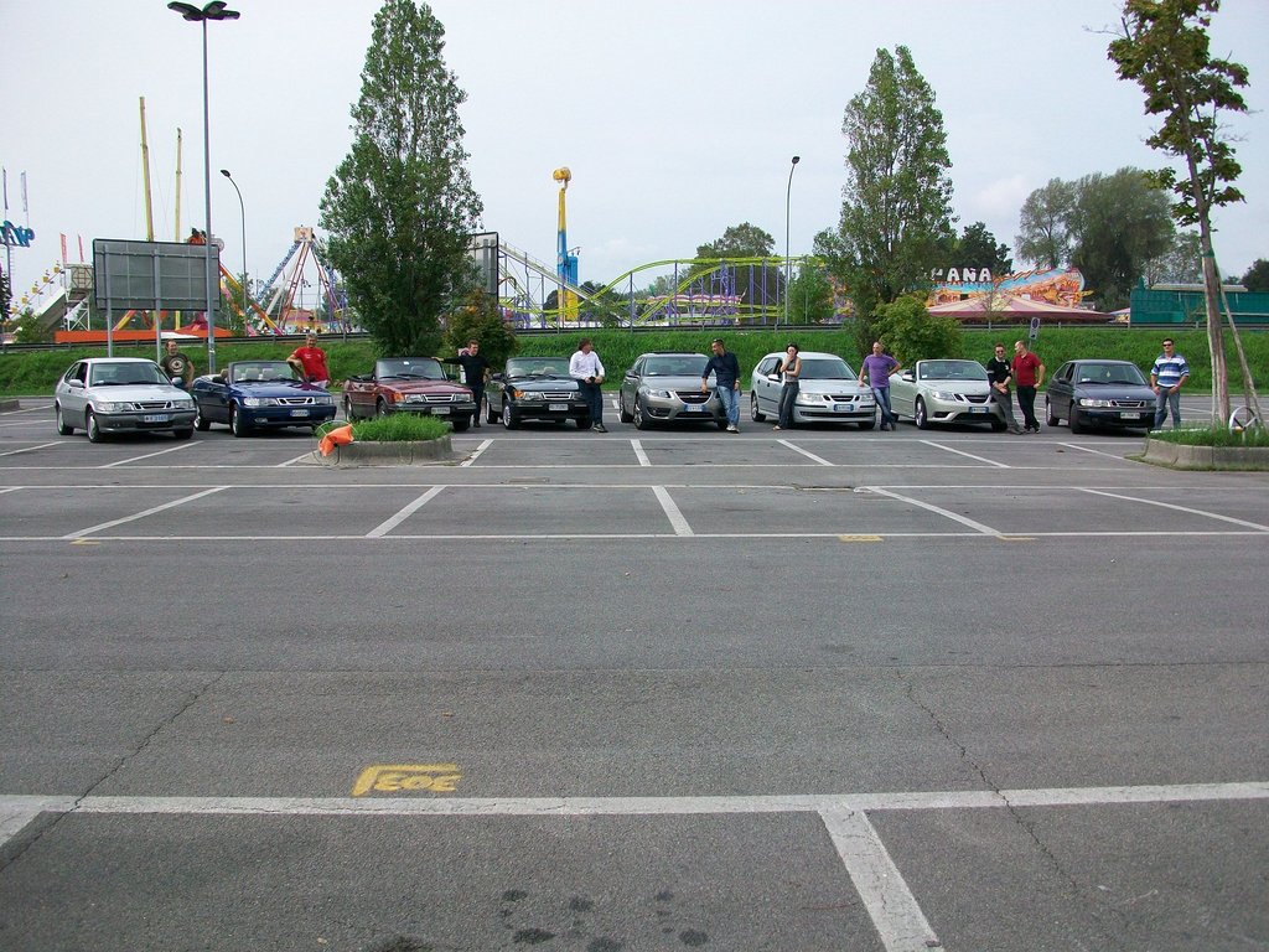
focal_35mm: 32
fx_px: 1173
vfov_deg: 44.2
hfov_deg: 56.8
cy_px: 476
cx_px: 634
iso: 64
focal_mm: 5.7
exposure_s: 1/640
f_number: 2.8
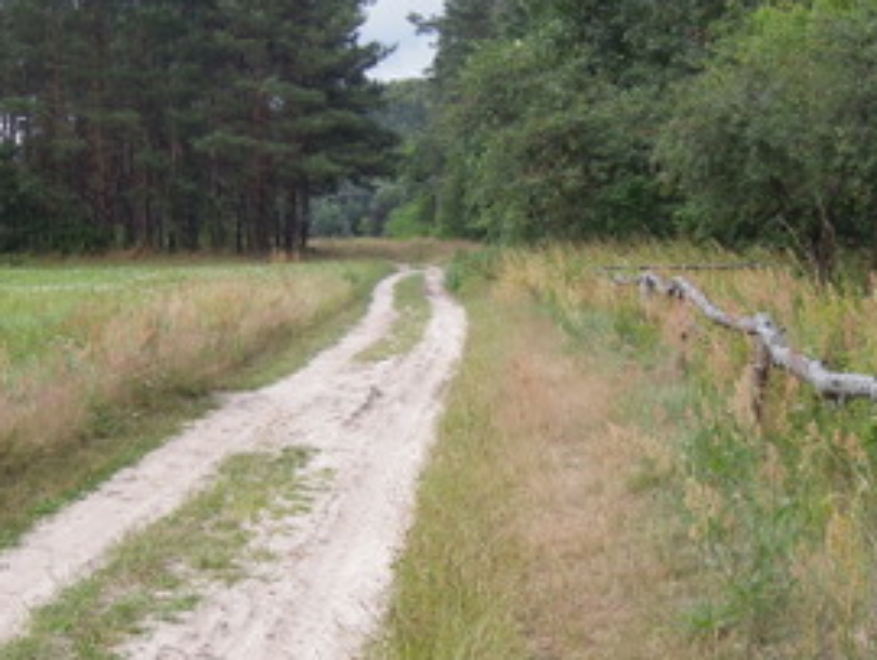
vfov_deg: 20.7
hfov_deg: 27.4
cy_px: 234
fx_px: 1800
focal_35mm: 71
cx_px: 400
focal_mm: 7.2
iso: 160
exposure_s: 1/250
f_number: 3.3
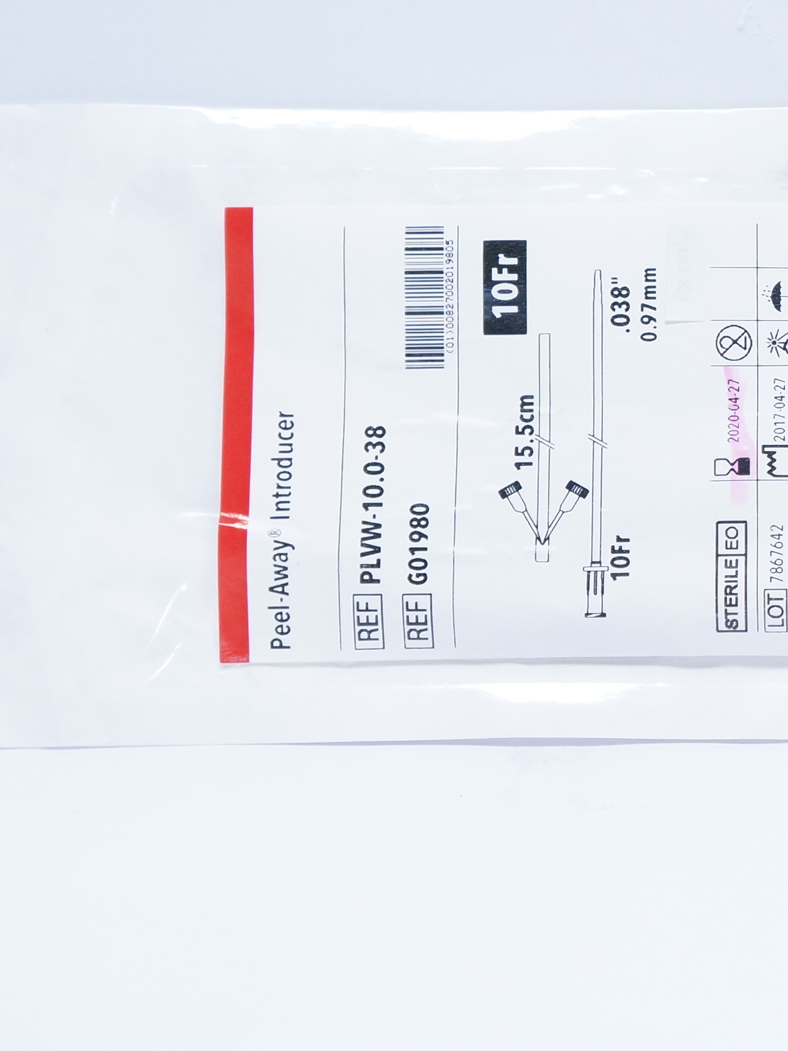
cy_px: 460
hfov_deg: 14.9
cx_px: 839
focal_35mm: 97
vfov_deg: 20.2
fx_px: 2944
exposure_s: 1/200
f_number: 4
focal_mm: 28
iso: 1600
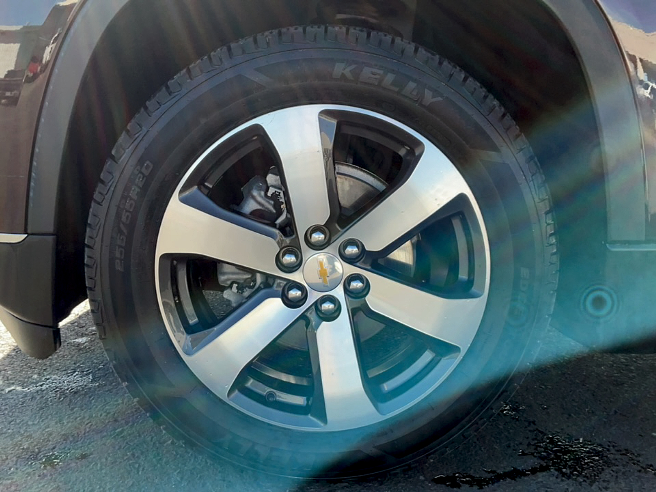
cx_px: 328
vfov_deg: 46.8
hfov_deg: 60.0
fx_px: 569
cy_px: 246
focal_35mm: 30
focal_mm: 3
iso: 25
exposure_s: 1/286
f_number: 1.8
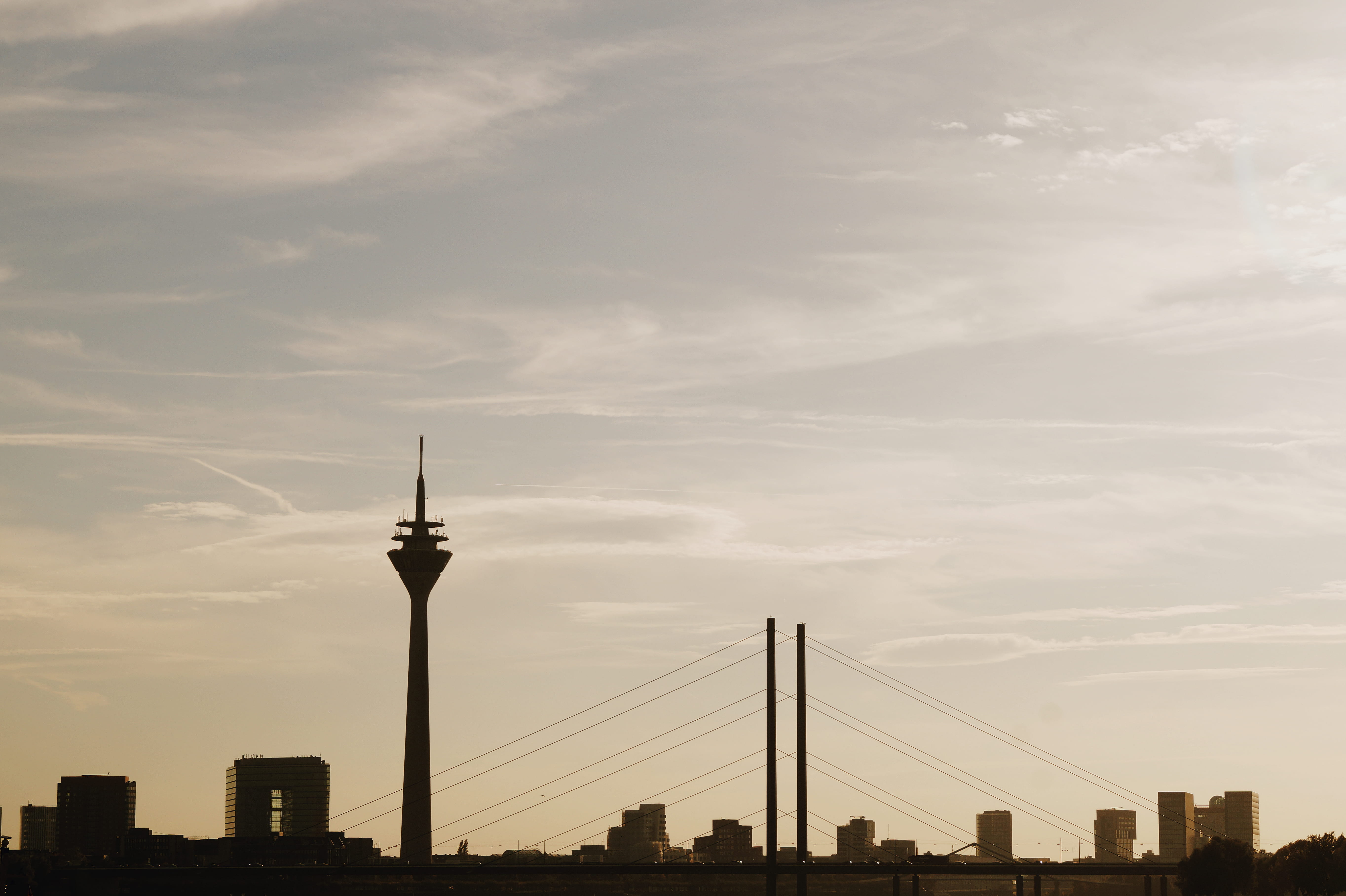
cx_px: 673
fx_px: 3083
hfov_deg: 24.6
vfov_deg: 16.5
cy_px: 448
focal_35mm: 82
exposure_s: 1/800
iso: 100
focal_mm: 55
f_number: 9
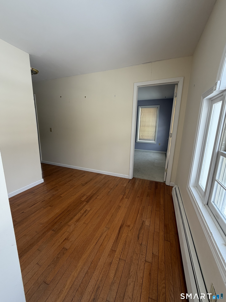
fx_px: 122
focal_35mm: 14
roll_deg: -0.1
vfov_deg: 102.1
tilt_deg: -10.1
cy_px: 151
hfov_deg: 85.7
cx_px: 113
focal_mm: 2.22
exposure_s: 1/121
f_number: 2.2
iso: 64
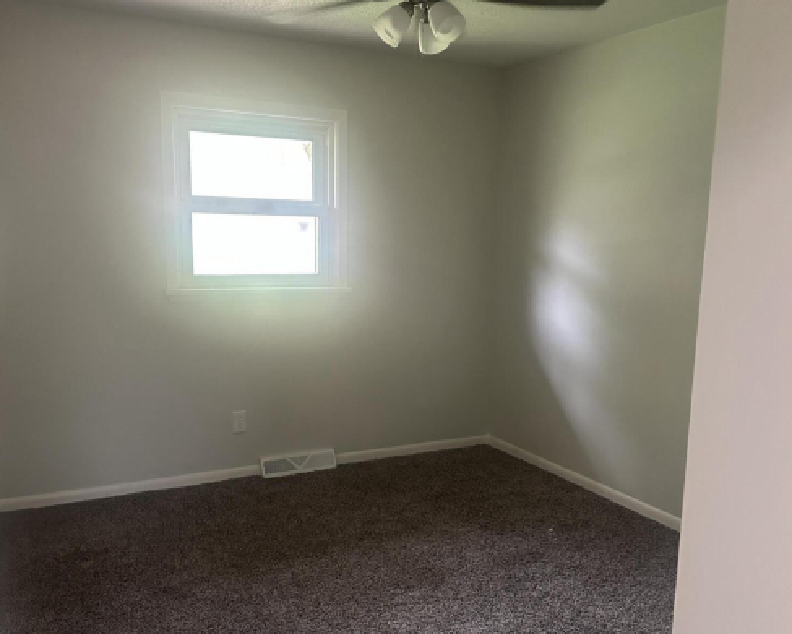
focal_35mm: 32
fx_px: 751
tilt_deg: -10.2
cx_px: 399
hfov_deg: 55.6
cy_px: 366
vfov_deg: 45.7
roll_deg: -2.3
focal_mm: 6.86
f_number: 1.78
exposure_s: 1/60
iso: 800
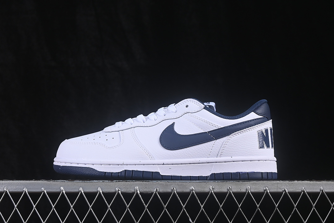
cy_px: 112
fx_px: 696
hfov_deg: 27.0
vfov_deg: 18.2
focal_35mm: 75
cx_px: 167
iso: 160
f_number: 8
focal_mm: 50
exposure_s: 1/80
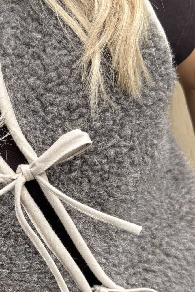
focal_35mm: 63
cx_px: 61
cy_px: 225
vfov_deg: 31.2
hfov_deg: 21.5
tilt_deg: -49.2
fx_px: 512
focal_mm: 6.76
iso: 80
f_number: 1.78
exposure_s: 1/1106
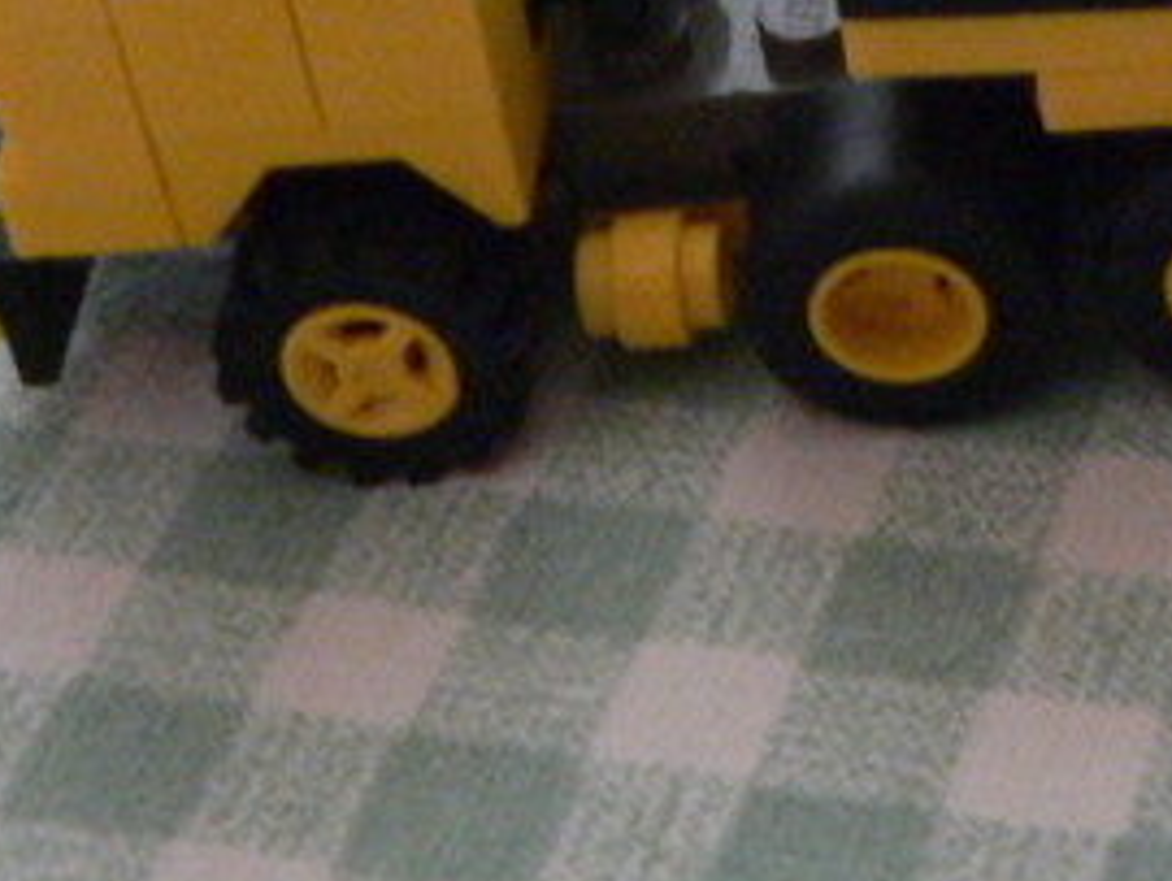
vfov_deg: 11.9
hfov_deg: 15.6
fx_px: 4066
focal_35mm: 120
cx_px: 1506
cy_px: -358
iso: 400
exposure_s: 1/15
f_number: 2.8
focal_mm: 6
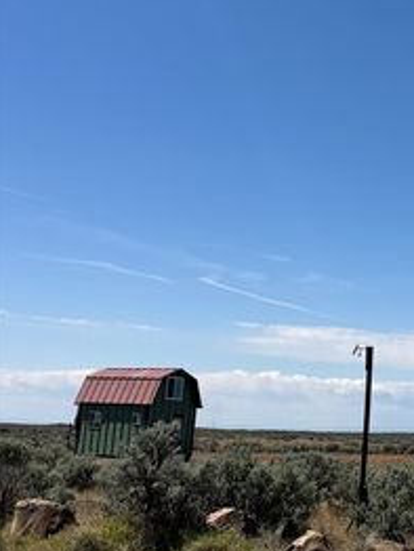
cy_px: 256
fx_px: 971
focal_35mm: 61
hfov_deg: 21.9
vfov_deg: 31.6
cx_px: 519
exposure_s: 1/7353
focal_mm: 6.76
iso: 80
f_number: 1.78
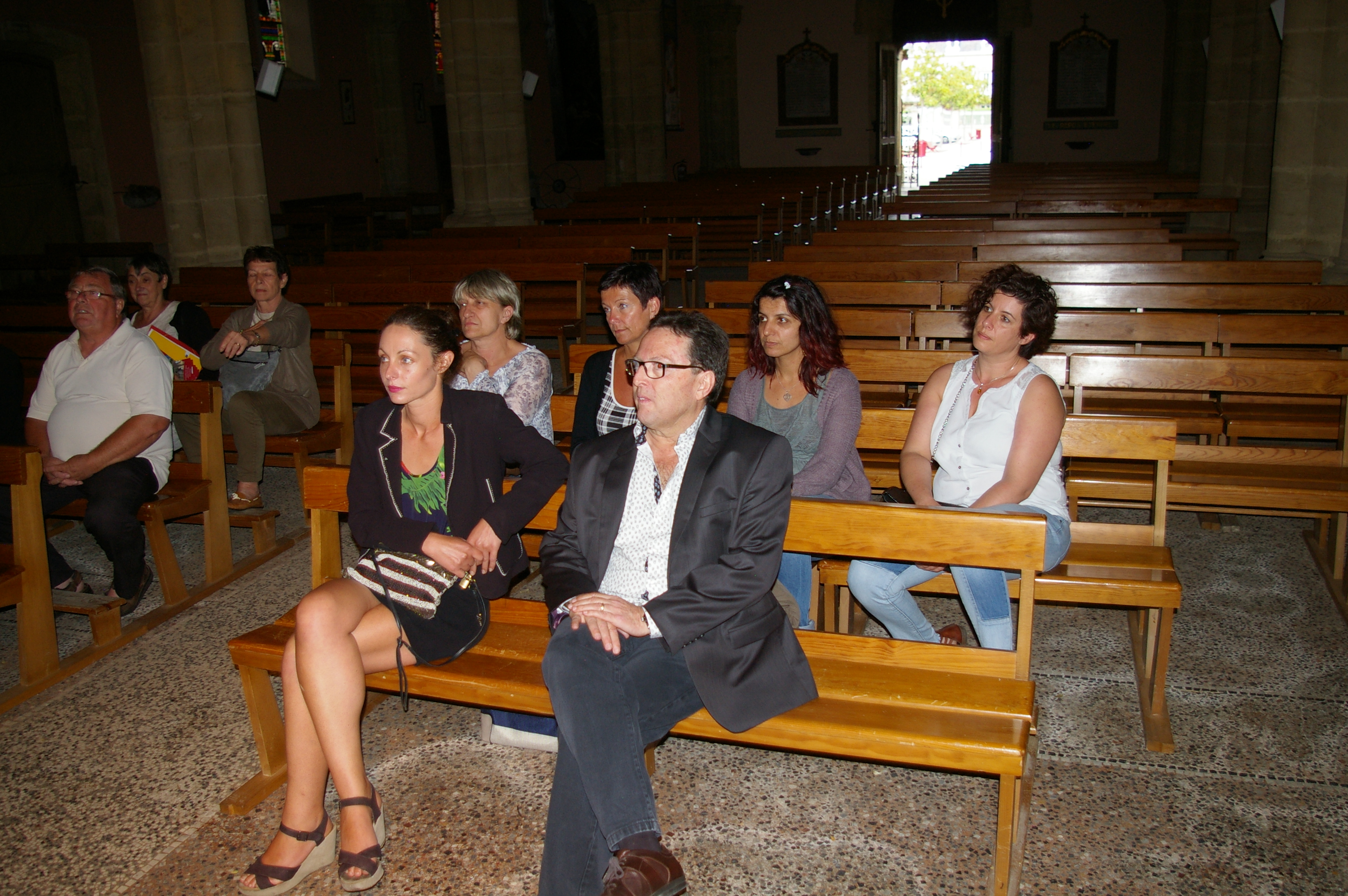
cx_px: 674
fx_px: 1178
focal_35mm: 32
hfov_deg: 59.5
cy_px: 448
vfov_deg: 41.6
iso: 400
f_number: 4.5
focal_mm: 21
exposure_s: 1/30
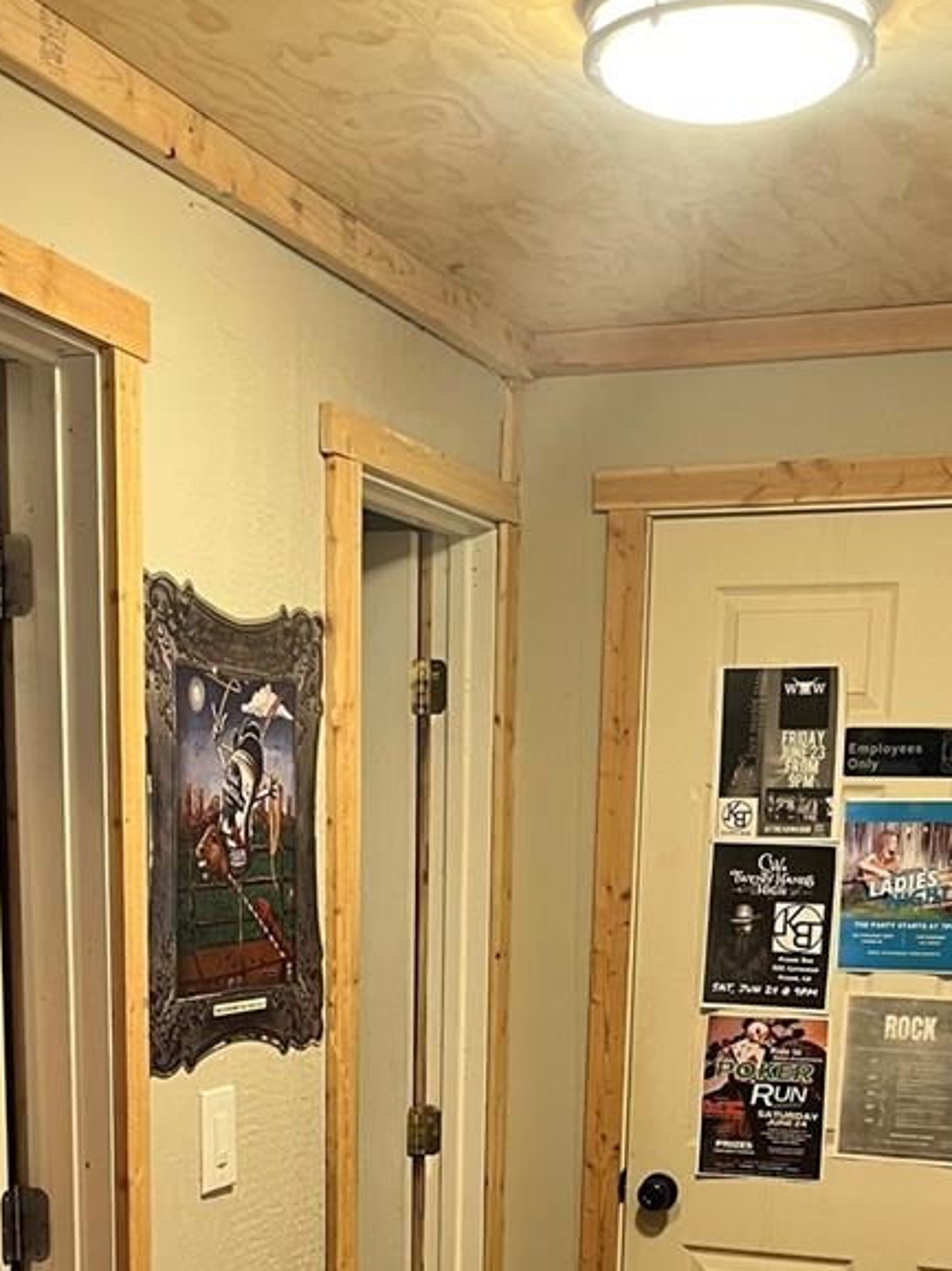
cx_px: 376
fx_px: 1982
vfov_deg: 32.9
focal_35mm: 54
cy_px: 1238
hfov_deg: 27.0
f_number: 1.6
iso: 200
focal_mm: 5.1
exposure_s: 1/60
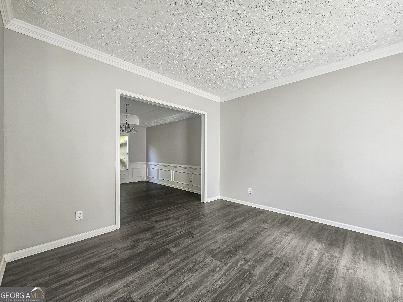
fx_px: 151
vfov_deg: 89.9
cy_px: 151
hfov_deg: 106.2
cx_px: 202
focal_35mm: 13
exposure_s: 1/75
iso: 125
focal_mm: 2.2
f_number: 2.2
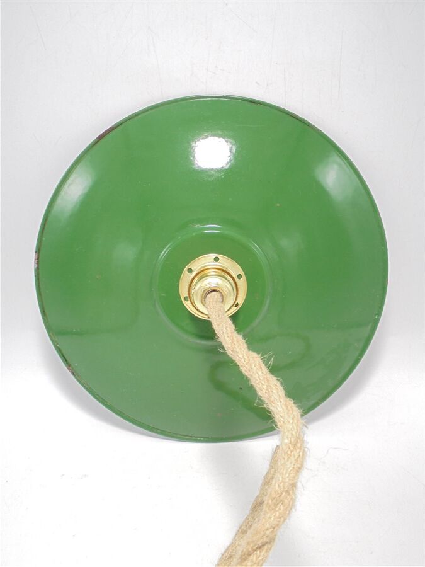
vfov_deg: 61.7
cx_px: 212
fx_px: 475
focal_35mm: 29
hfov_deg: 48.2
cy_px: 284
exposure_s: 1/30
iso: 100
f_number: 3.7
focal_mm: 5.3
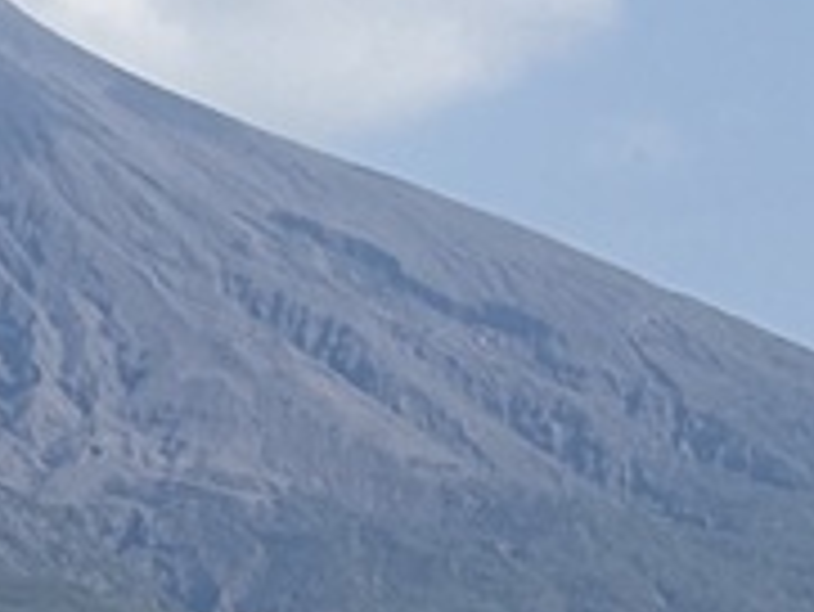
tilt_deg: +4.6
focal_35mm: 405
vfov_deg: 3.7
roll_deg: +0.1
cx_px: -1252
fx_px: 9530
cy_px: 328
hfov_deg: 4.7
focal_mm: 5.96
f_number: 1.6
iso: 40
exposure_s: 1/3663
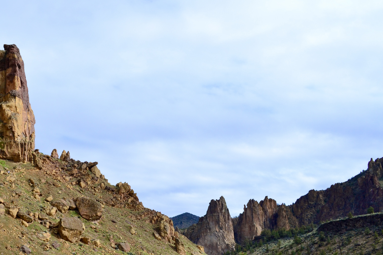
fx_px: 436
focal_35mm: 41
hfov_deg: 46.2
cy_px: 156
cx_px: 109
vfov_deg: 32.5
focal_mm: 18
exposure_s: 1/400
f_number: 11
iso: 400
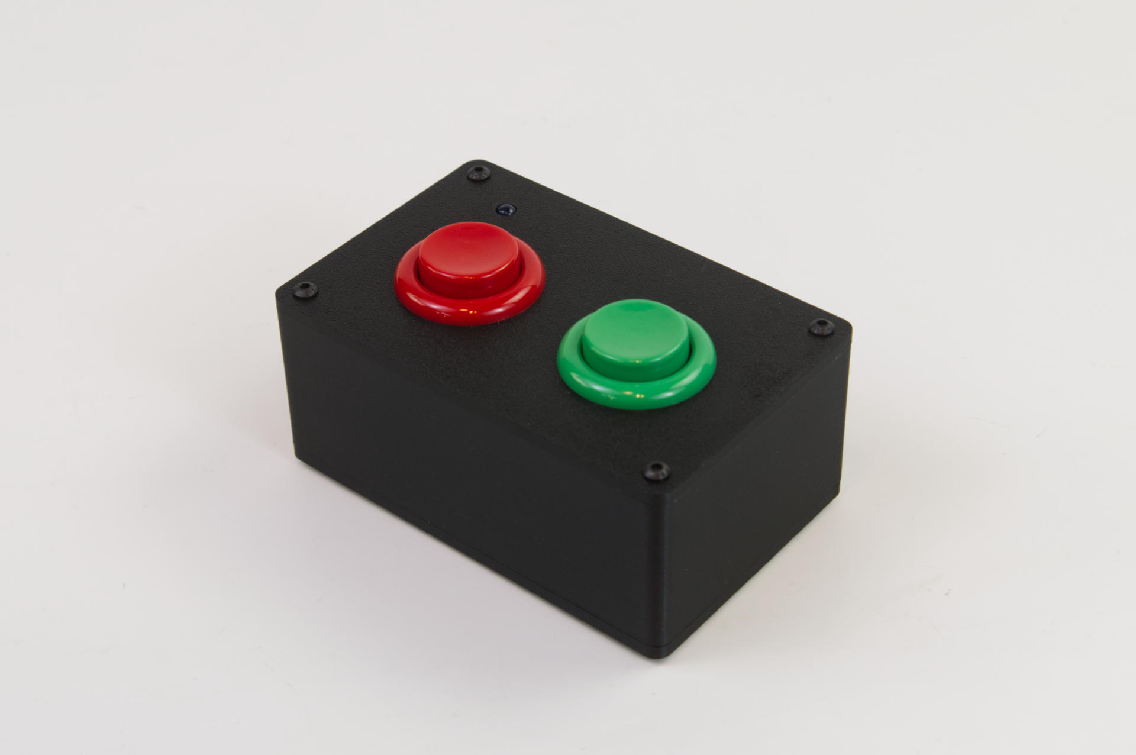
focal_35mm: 46
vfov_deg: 28.9
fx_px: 1466
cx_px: 568
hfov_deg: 42.4
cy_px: 378
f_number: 6.3
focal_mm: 31
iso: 200
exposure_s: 1/60
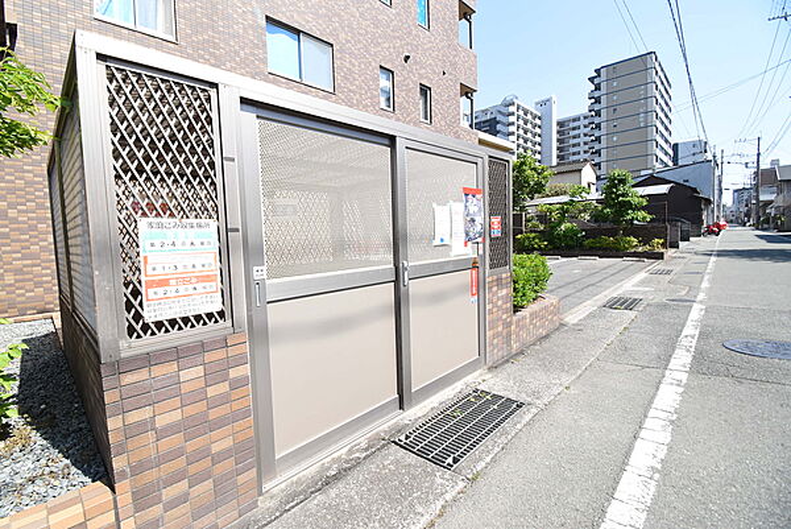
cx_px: 396
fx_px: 330
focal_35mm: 15
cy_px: 264
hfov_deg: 100.3
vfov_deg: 77.4
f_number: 11
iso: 800
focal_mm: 10
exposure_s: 1/500
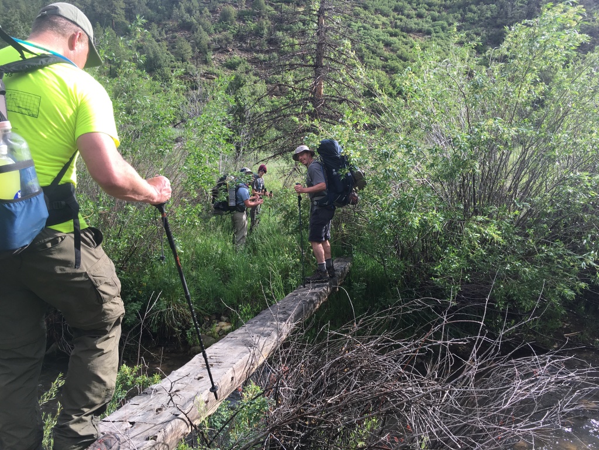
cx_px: 300
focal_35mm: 29
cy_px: 225
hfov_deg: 61.7
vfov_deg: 48.2
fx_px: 502
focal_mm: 4.15
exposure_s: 1/506
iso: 25
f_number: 2.2
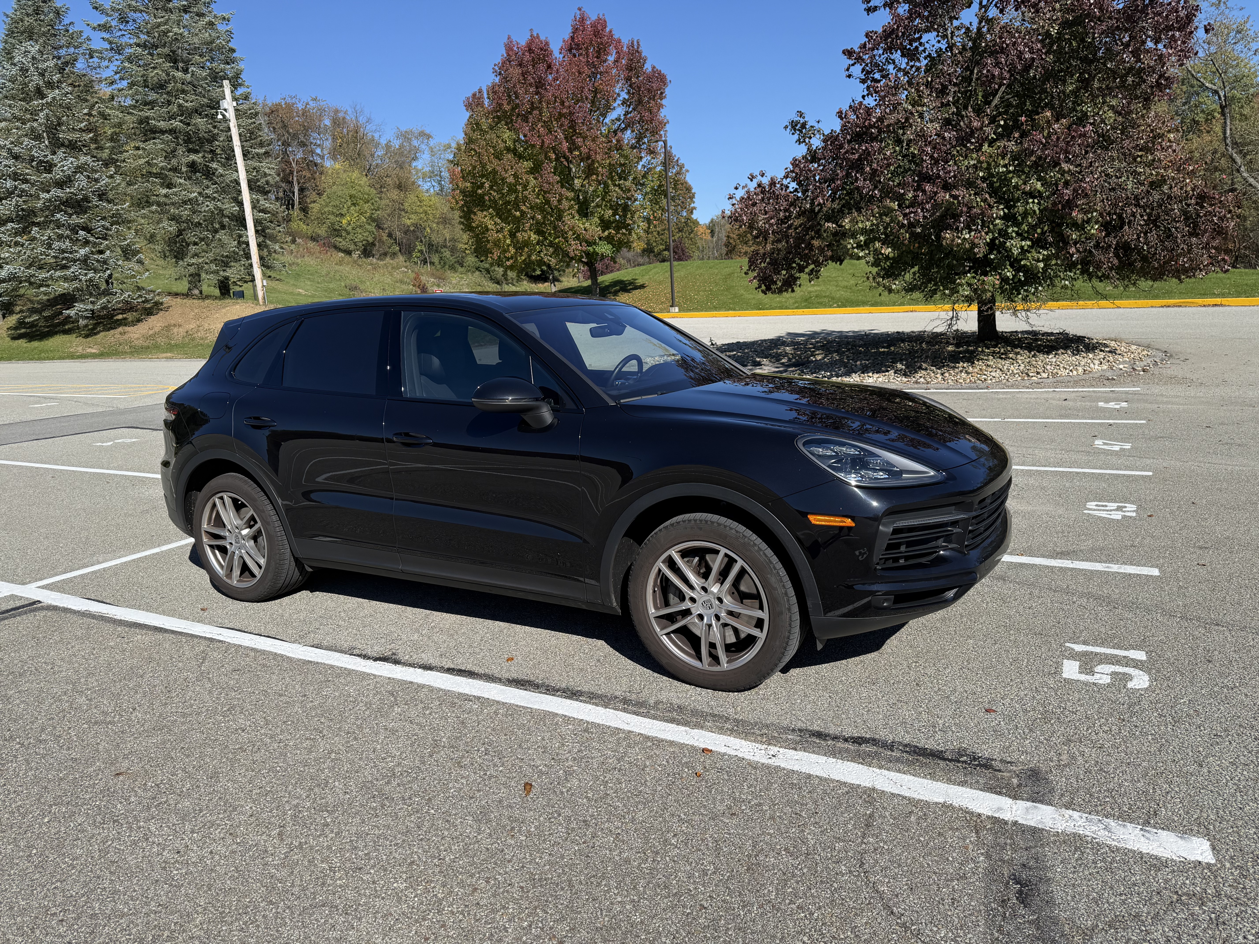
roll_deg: +3.9
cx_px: 630
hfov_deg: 71.6
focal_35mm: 24
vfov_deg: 56.8
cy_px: 472
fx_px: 873
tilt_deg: -11.5
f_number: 1.78
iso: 80
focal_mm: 6.76
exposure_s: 1/4405
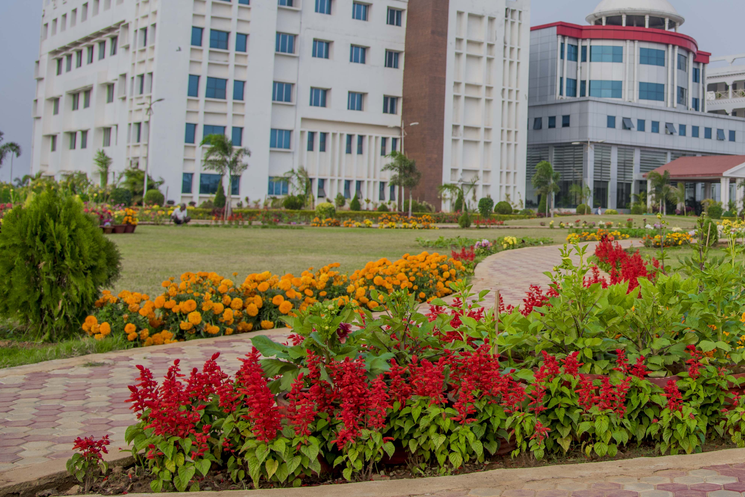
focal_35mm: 45
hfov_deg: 41.1
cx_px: 633
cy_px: 138
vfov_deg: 29.5
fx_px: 931
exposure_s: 1/350
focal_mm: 24
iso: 100
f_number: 4.8
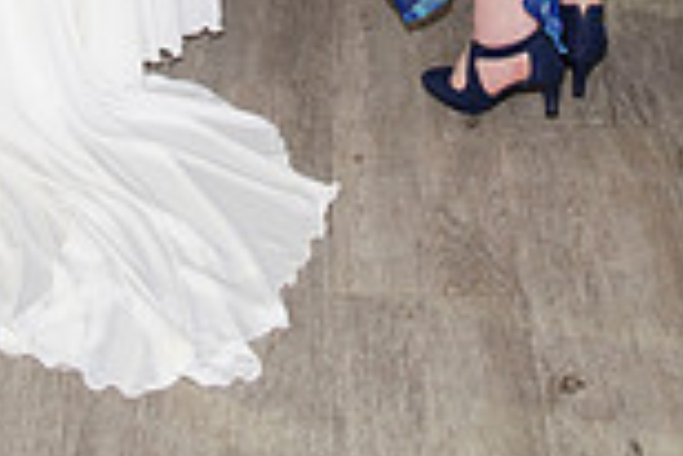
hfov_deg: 17.3
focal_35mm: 118
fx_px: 2241
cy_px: -527
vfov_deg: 10.5
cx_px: 319
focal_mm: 27
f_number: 5.6
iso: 400
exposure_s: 1/125
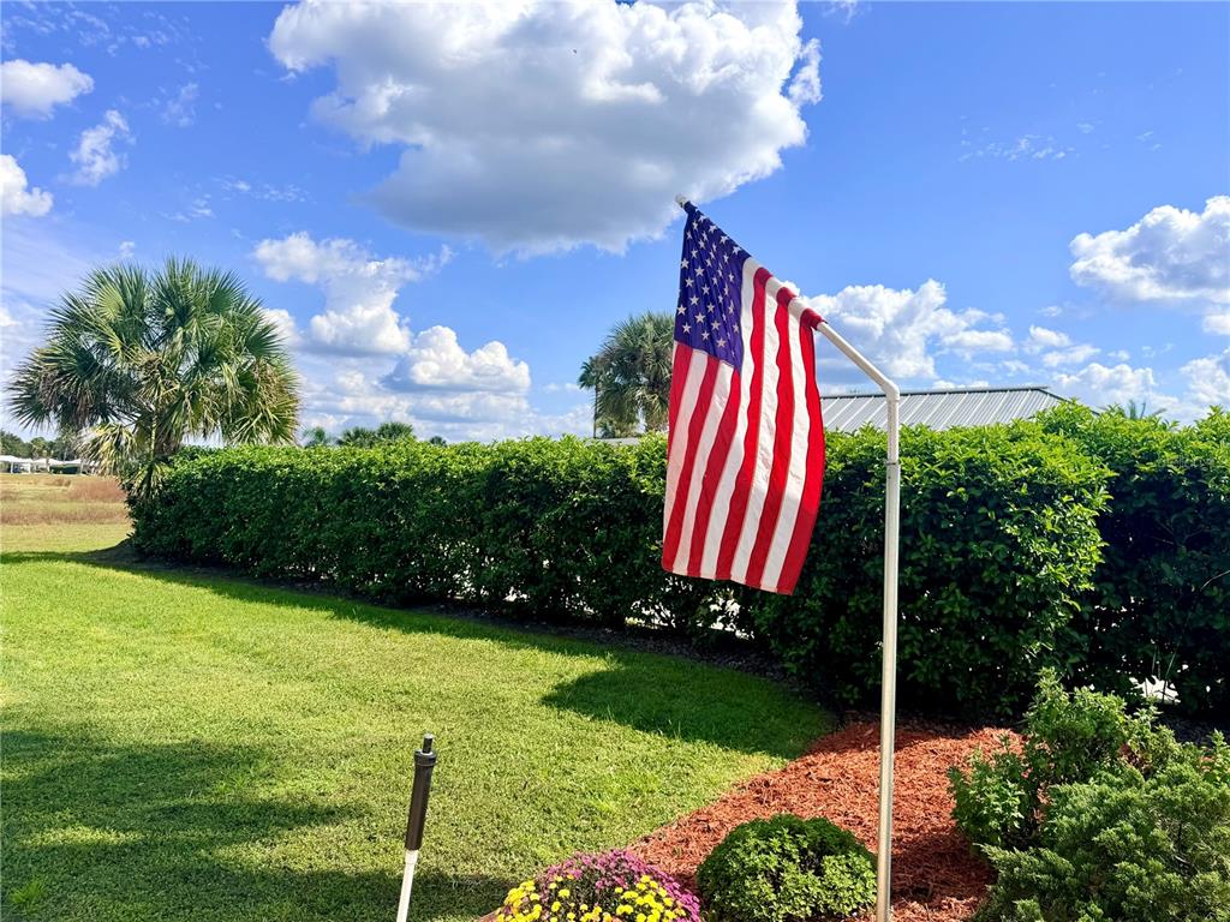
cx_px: 615
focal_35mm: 24
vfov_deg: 56.8
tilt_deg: +3.4
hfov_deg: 71.6
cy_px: 461
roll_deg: -2.2
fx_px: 853
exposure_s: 1/5714
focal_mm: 6.76
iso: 80
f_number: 1.78
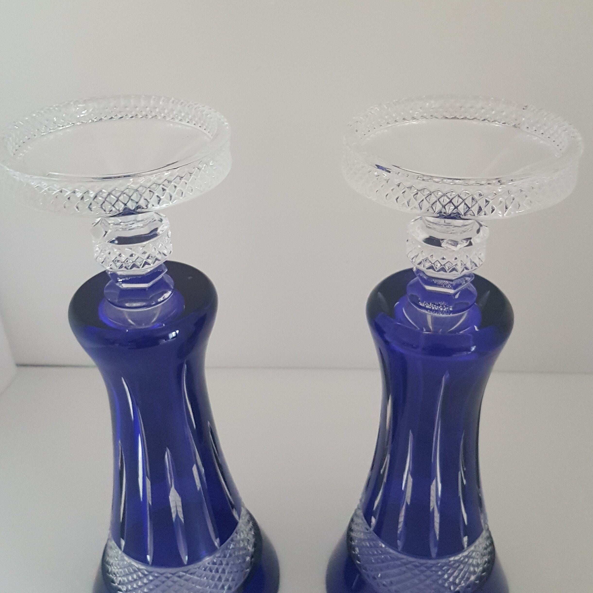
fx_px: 736
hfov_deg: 43.8
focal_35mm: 38
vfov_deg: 43.9
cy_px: 298
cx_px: 309
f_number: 1.7
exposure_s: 1/60
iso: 500
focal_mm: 4.2
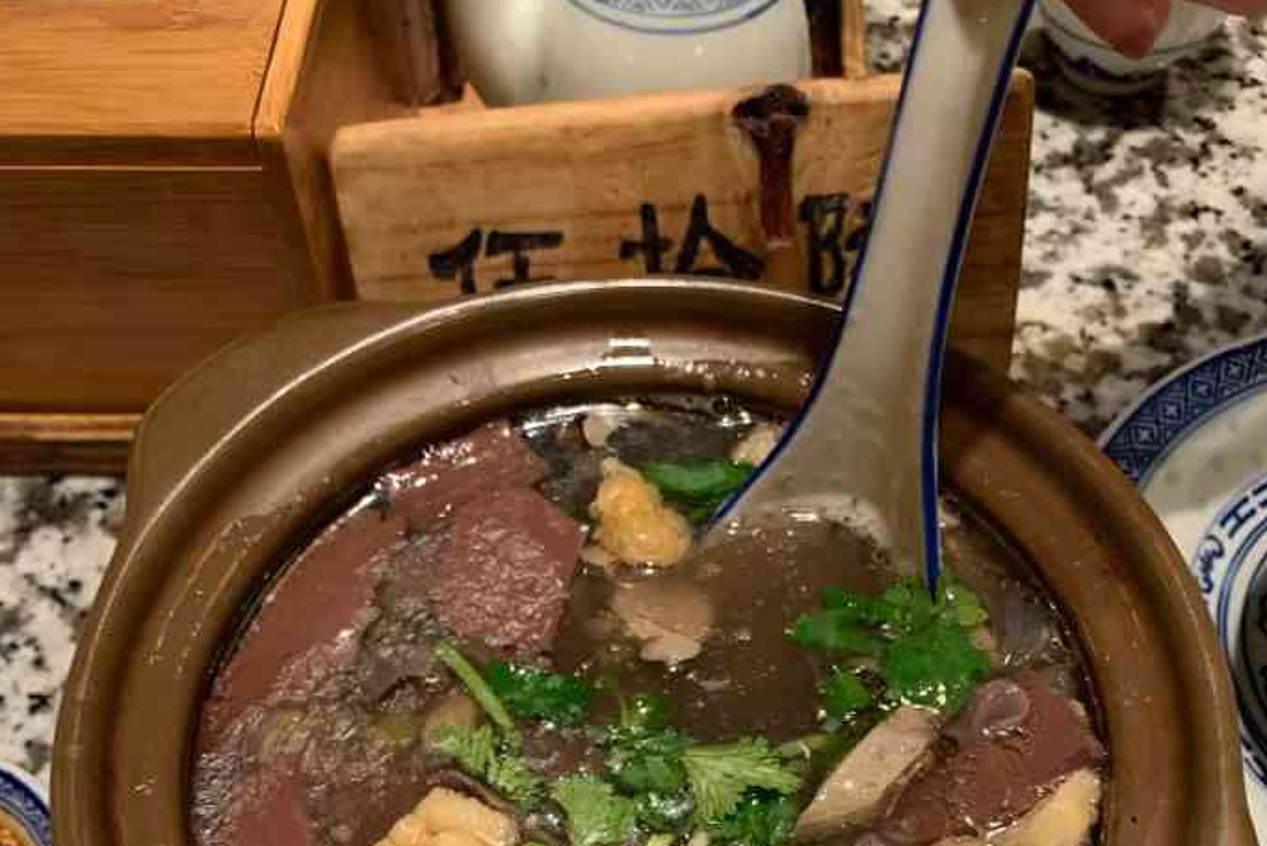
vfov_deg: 33.7
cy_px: 789
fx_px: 1302
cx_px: 630
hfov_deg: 51.9
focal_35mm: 37
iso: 320
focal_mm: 4.25
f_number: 1.8
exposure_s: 1/50
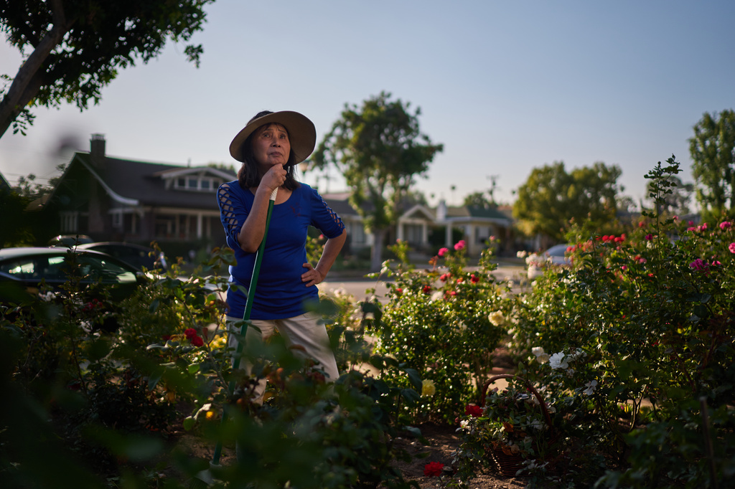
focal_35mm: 35
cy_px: 244
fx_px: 714
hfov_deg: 54.4
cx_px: 368
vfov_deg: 37.8
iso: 125
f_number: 1.4
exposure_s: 1/500
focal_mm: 35
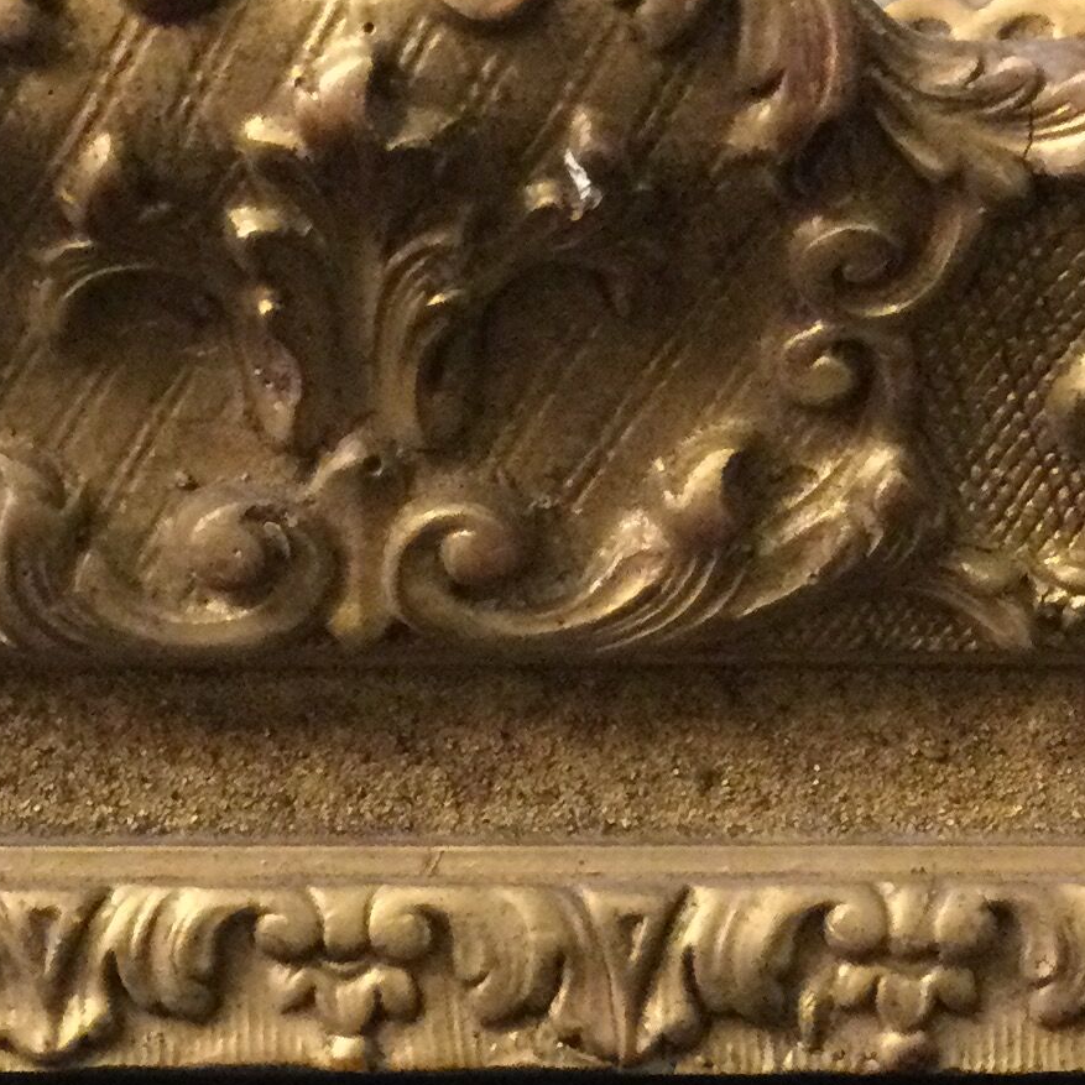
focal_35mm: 102
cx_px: 335
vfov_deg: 17.0
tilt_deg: -6.8
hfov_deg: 17.0
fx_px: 3617
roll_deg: -0.3
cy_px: 735
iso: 200
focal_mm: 3.3
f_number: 2.4
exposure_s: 1/17
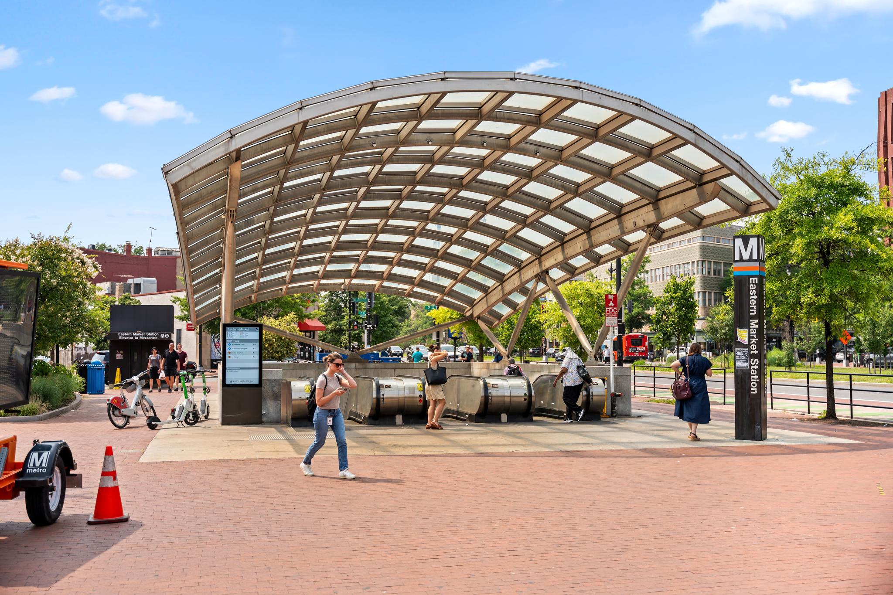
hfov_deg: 50.7
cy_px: 298
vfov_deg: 35.0
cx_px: 446
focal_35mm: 38
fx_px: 942
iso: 100
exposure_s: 1/2000
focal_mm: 38
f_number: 2.8
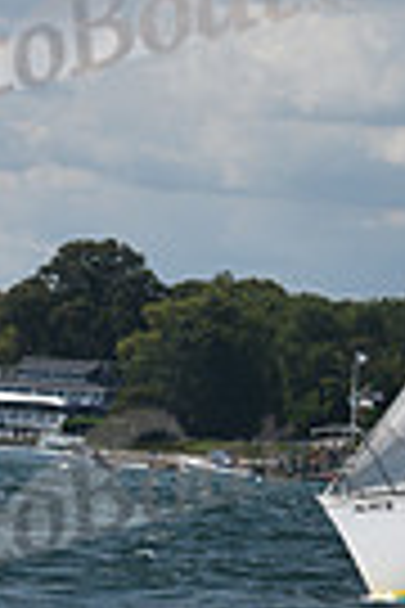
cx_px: 650
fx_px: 5079
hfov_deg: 4.5
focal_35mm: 301
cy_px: 207
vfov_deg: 6.8
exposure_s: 1/1000
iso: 250
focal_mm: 70
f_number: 5.6
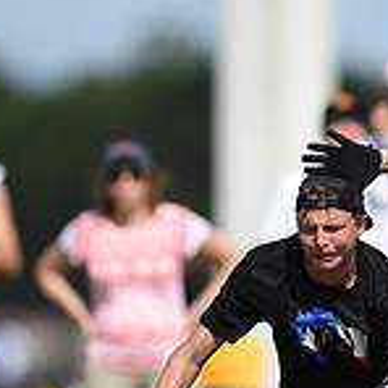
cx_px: 388
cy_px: 275
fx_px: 16879
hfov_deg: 1.3
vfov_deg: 1.3
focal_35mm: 1331
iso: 100
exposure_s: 1/2500
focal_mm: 400
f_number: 2.8
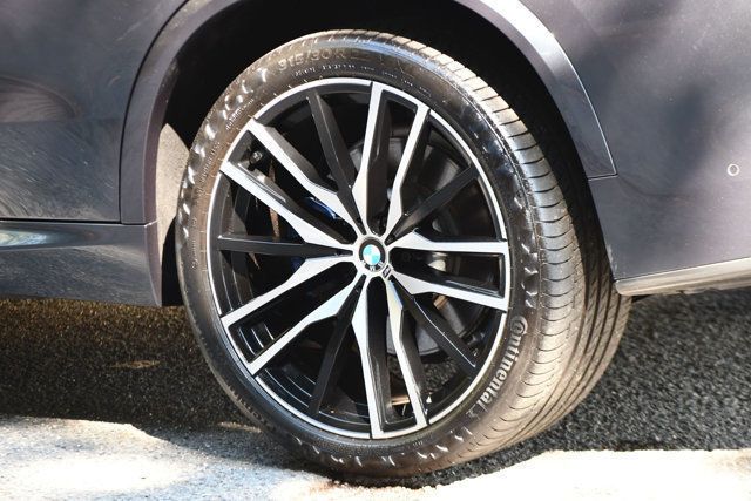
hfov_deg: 11.8
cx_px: 376
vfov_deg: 7.9
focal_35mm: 174
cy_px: 250
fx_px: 3630
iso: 800
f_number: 4.8
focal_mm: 116
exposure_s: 1/160
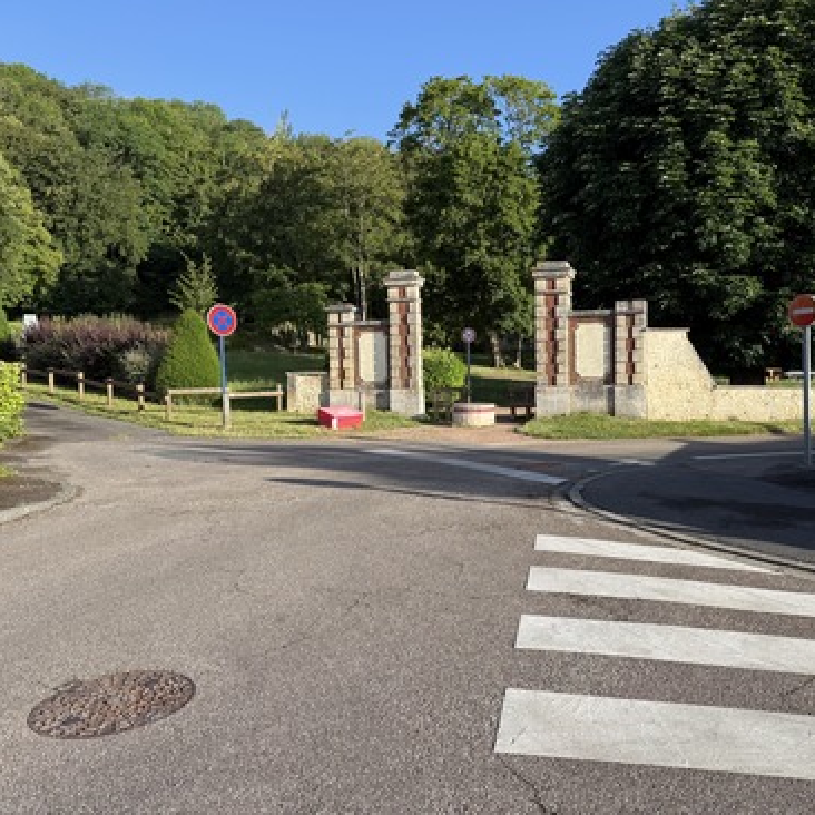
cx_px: 463
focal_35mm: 29
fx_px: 772
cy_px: 400
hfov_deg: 55.4
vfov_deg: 55.6
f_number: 1.78
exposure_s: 1/1901
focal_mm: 6.76
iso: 80
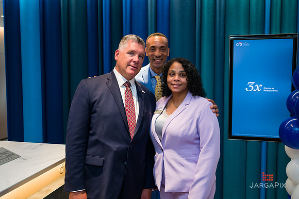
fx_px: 295
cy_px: 94
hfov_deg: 53.7
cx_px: 150
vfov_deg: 37.3
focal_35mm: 36
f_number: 3.2
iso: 640
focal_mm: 33.5
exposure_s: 1/200
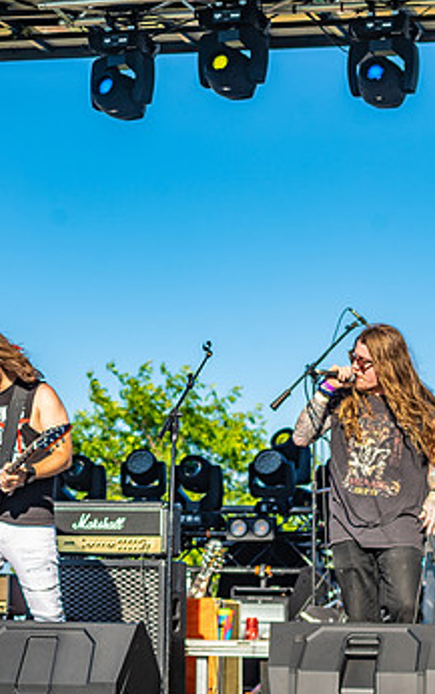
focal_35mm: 128
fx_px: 2422
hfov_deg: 10.2
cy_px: 328
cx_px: 433
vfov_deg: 16.3
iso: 125
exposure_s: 1/320
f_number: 5.6
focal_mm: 75
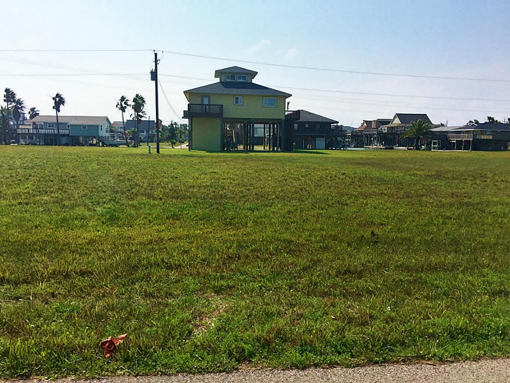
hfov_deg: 61.7
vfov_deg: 48.2
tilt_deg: -5.6
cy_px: 192
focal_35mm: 29
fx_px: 427
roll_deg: -1.5
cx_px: 255
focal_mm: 4.15
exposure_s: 1/4049
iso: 25
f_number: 2.2
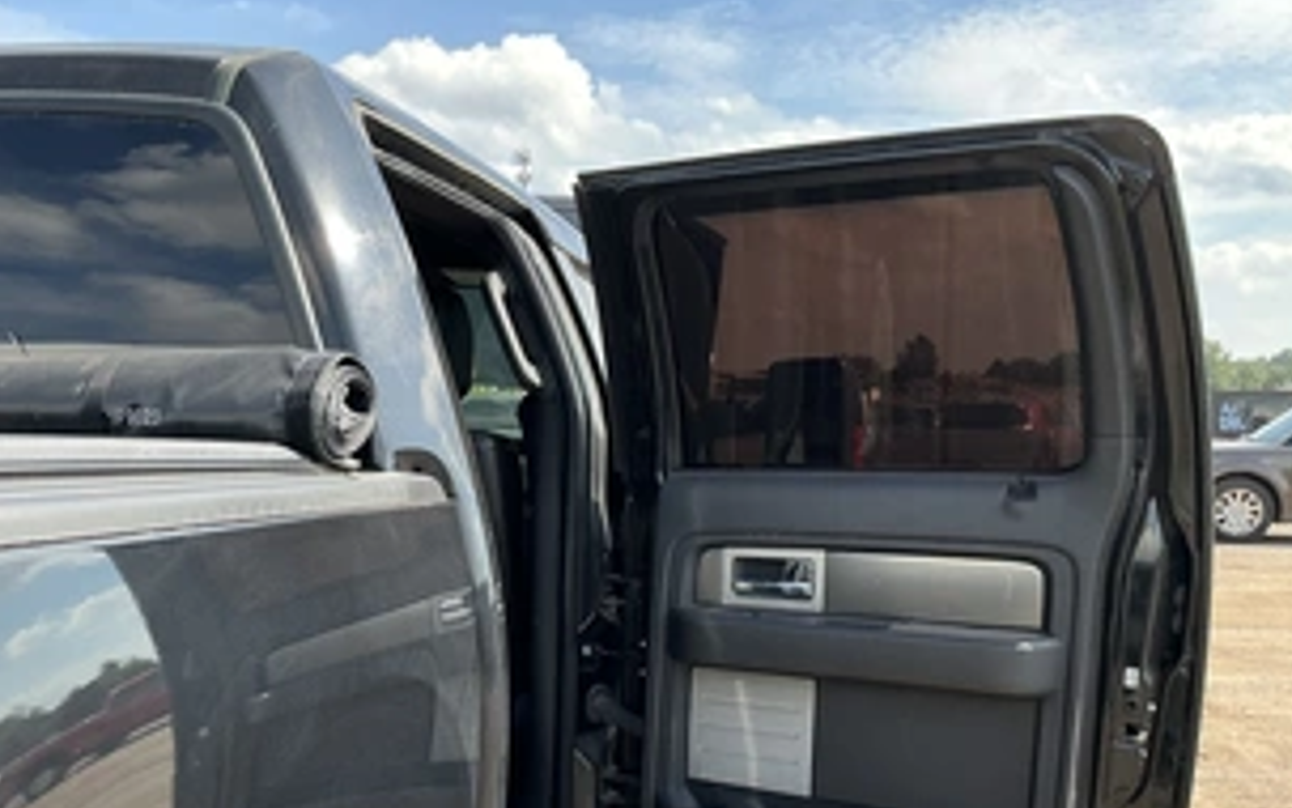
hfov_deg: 49.7
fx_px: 1373
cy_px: 583
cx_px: 455
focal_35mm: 39
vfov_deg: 32.3
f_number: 1.8
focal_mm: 3
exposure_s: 1/428
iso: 25
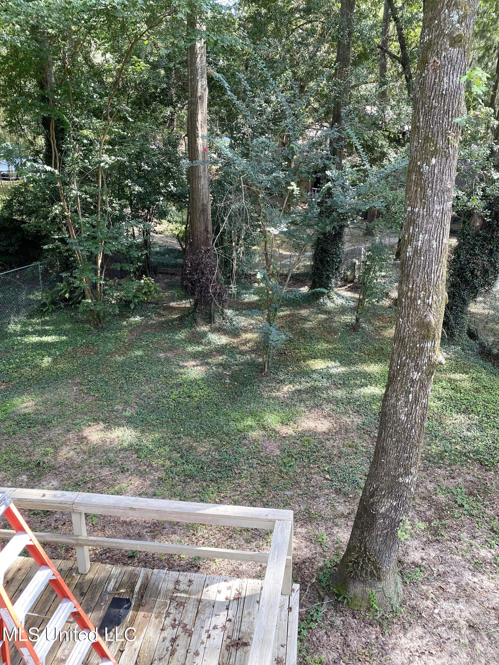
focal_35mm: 26
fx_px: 500
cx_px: 250
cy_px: 332
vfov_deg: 67.3
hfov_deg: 53.1
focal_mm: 4.25
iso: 40
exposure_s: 1/121
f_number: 1.8
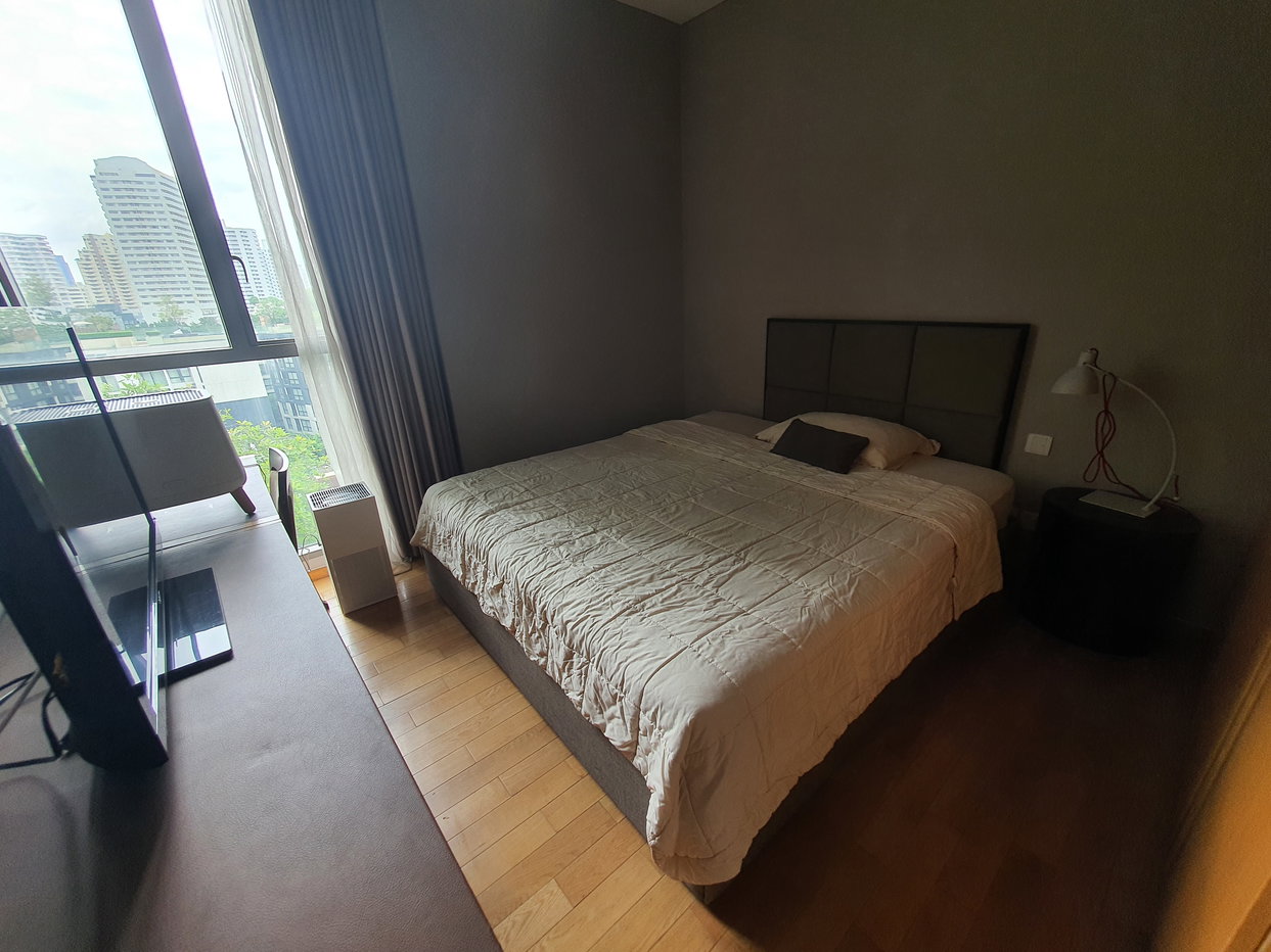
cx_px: 636
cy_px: 476
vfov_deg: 89.9
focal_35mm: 13
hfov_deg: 106.2
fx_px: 477
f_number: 2.2
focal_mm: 1.8
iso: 50
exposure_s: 1/100
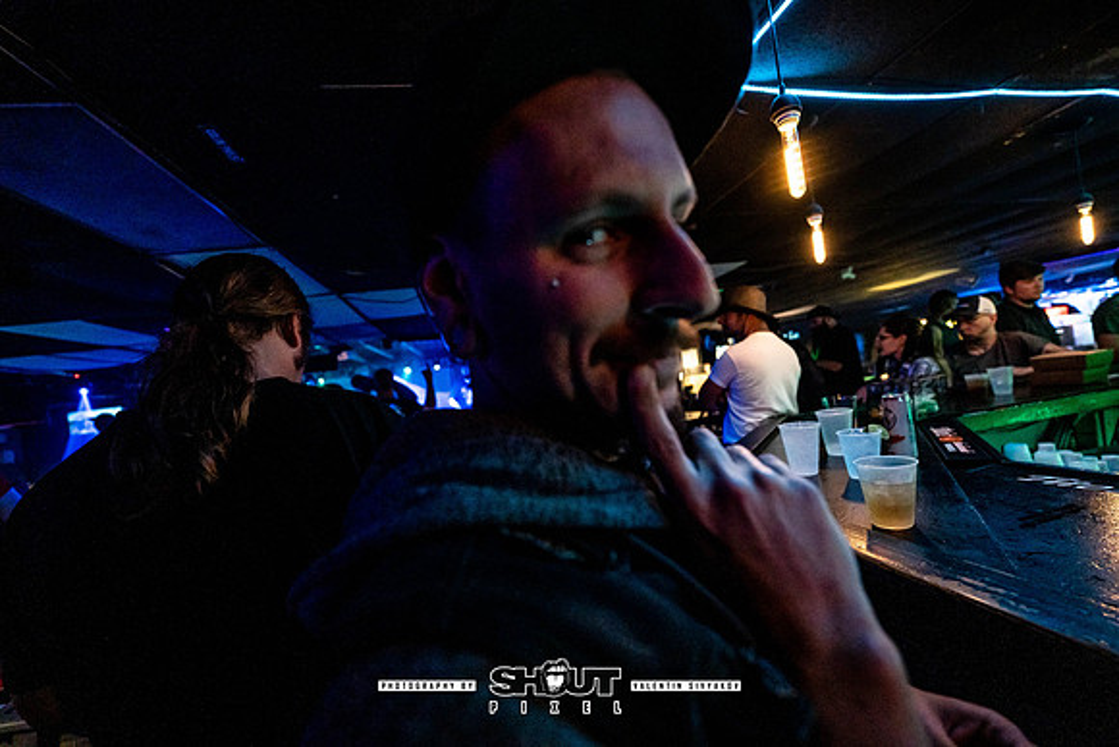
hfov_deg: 104.2
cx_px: 560
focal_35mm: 14
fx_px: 435
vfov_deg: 81.2
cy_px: 374
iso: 3200
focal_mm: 14
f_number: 2.8
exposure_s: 1/200
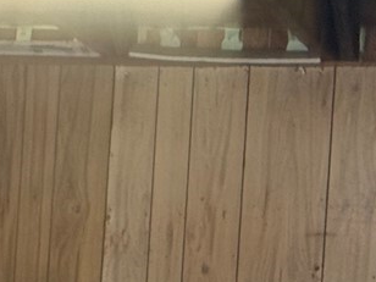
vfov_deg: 5.9
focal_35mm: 249
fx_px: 2705
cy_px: 443
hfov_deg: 7.7
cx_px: -260
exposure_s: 1/120
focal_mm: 6.76
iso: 100
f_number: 1.78
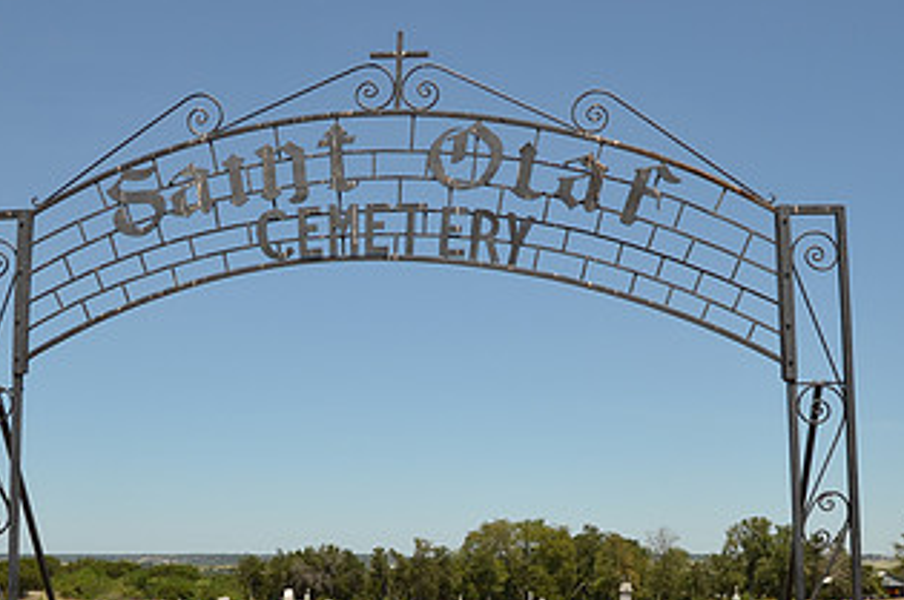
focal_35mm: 47
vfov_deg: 28.4
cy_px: 413
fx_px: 1176
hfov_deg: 42.0
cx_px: 445
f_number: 7.1
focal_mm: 17
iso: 200
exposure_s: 1/200
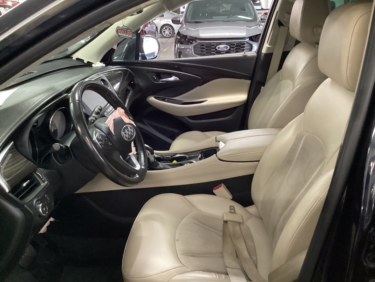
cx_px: 188
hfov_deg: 58.4
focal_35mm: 31
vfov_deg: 45.4
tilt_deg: -23.4
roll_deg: +1.0
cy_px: 141
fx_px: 336
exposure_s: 1/30
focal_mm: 3.3
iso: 500
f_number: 2.4
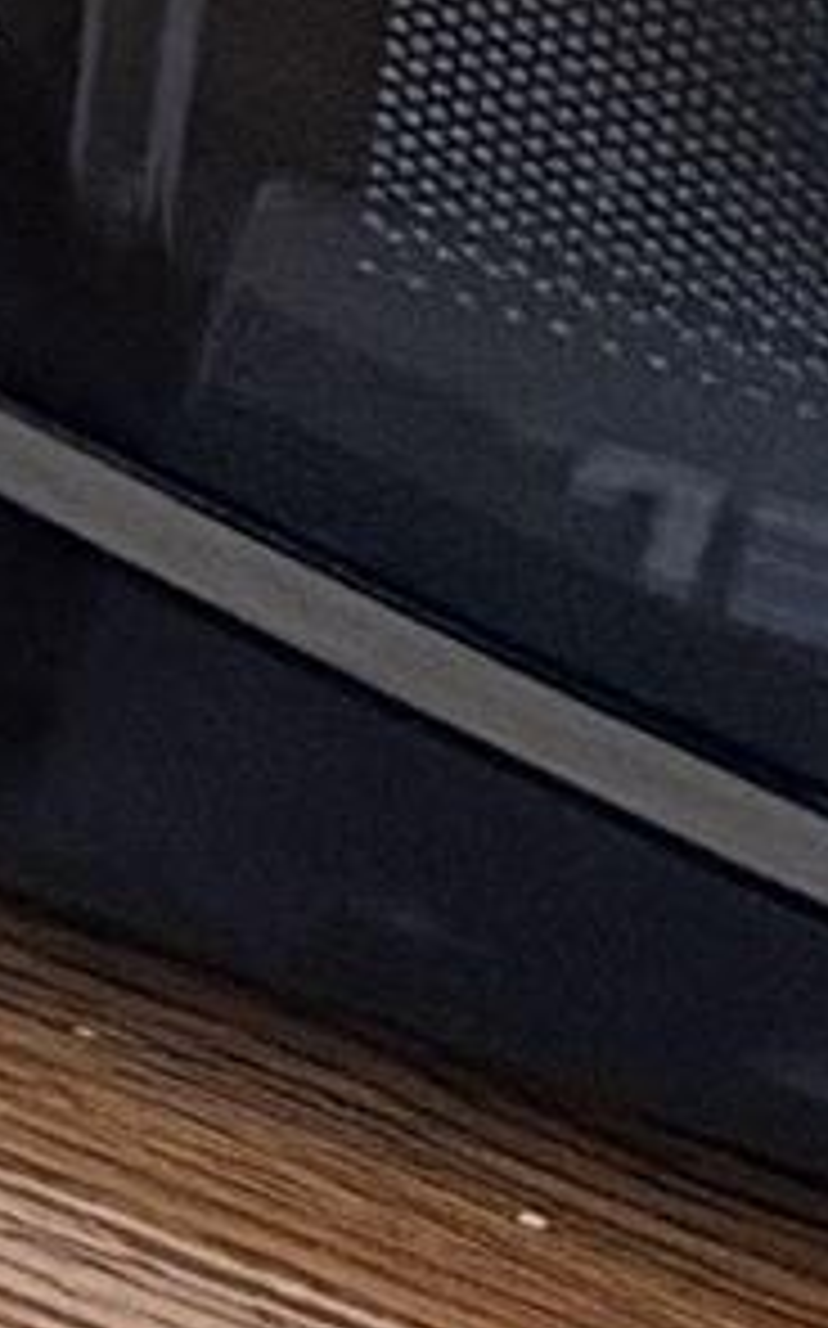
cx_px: -2214
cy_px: -3507
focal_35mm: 265
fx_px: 9582
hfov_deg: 4.6
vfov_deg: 6.7
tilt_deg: -15.1
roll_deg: -1.7
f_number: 1.78
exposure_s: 1/40
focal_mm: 6.76
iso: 800
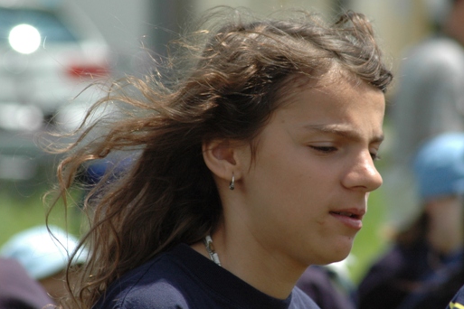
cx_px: 289
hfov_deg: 5.5
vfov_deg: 3.7
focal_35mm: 374
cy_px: 133
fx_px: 4820
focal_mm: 200
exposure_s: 1/1000
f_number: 8
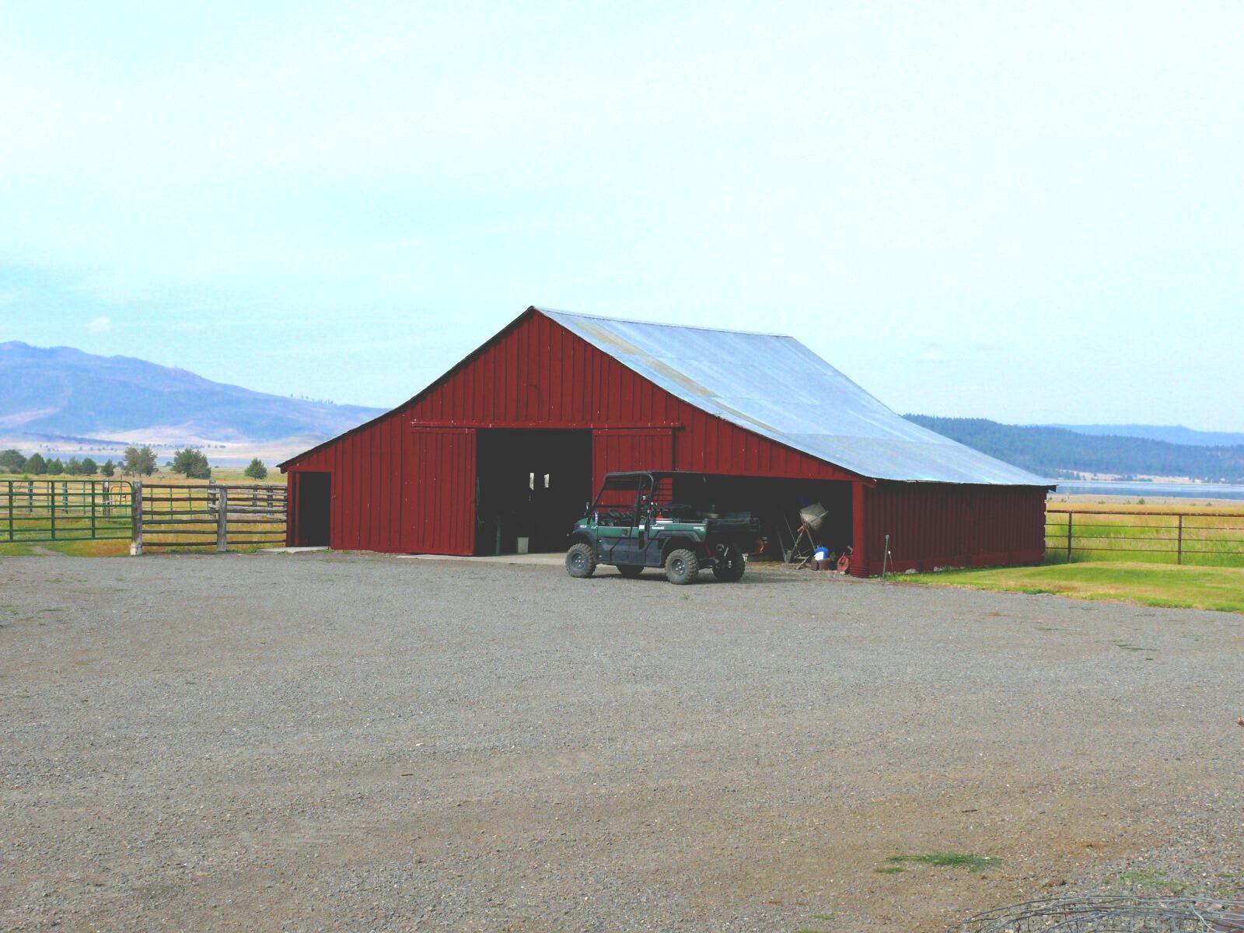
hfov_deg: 40.4
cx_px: 622
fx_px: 1689
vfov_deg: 30.9
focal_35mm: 47
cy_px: 466
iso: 100
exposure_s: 1/500
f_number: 5.6
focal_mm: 8.9
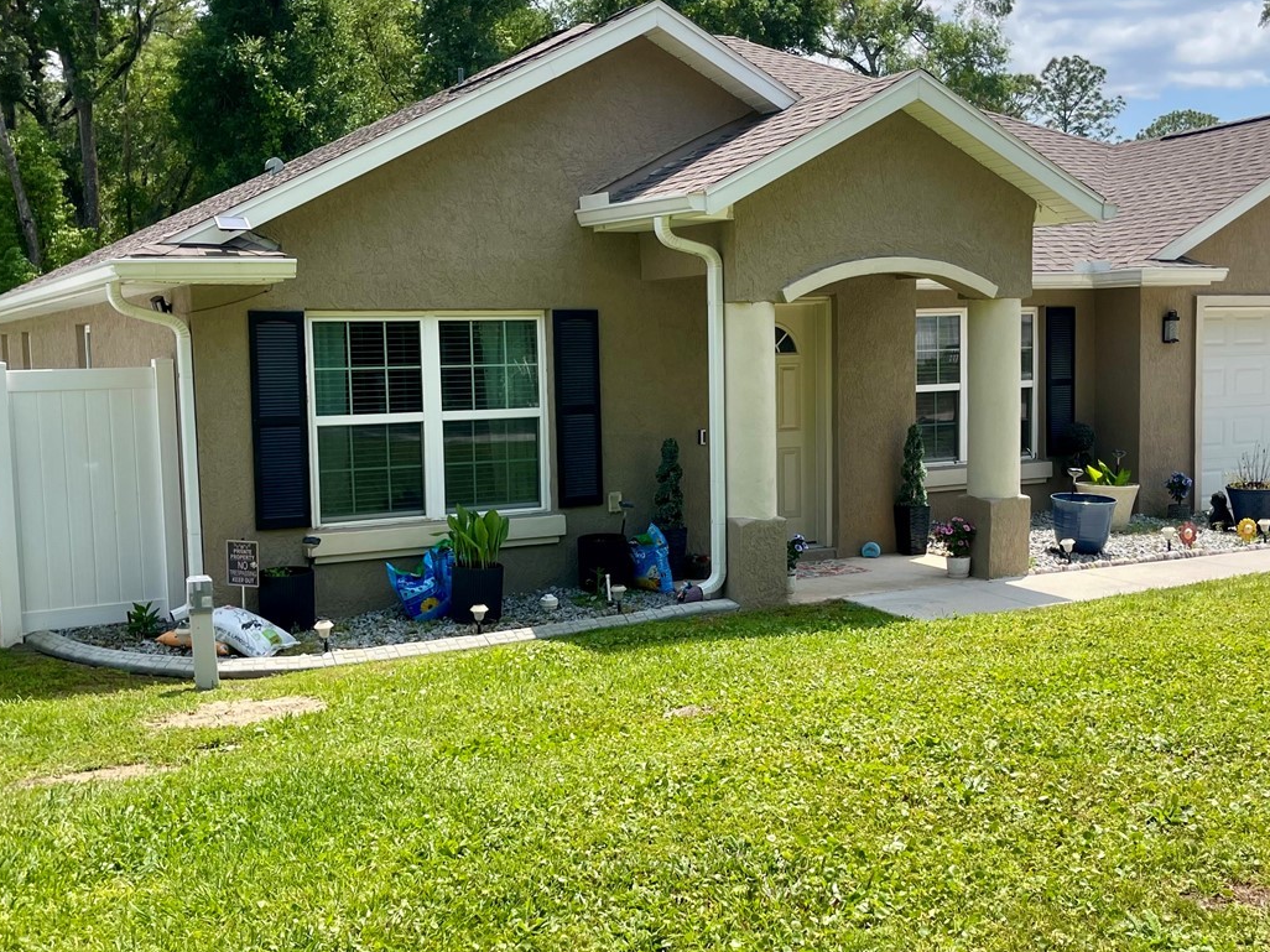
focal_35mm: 39
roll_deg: +0.7
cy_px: 488
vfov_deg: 36.8
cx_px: 656
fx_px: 1431
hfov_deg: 47.9
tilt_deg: -6.2
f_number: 1.6
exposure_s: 1/2597
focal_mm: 5.1
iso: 32
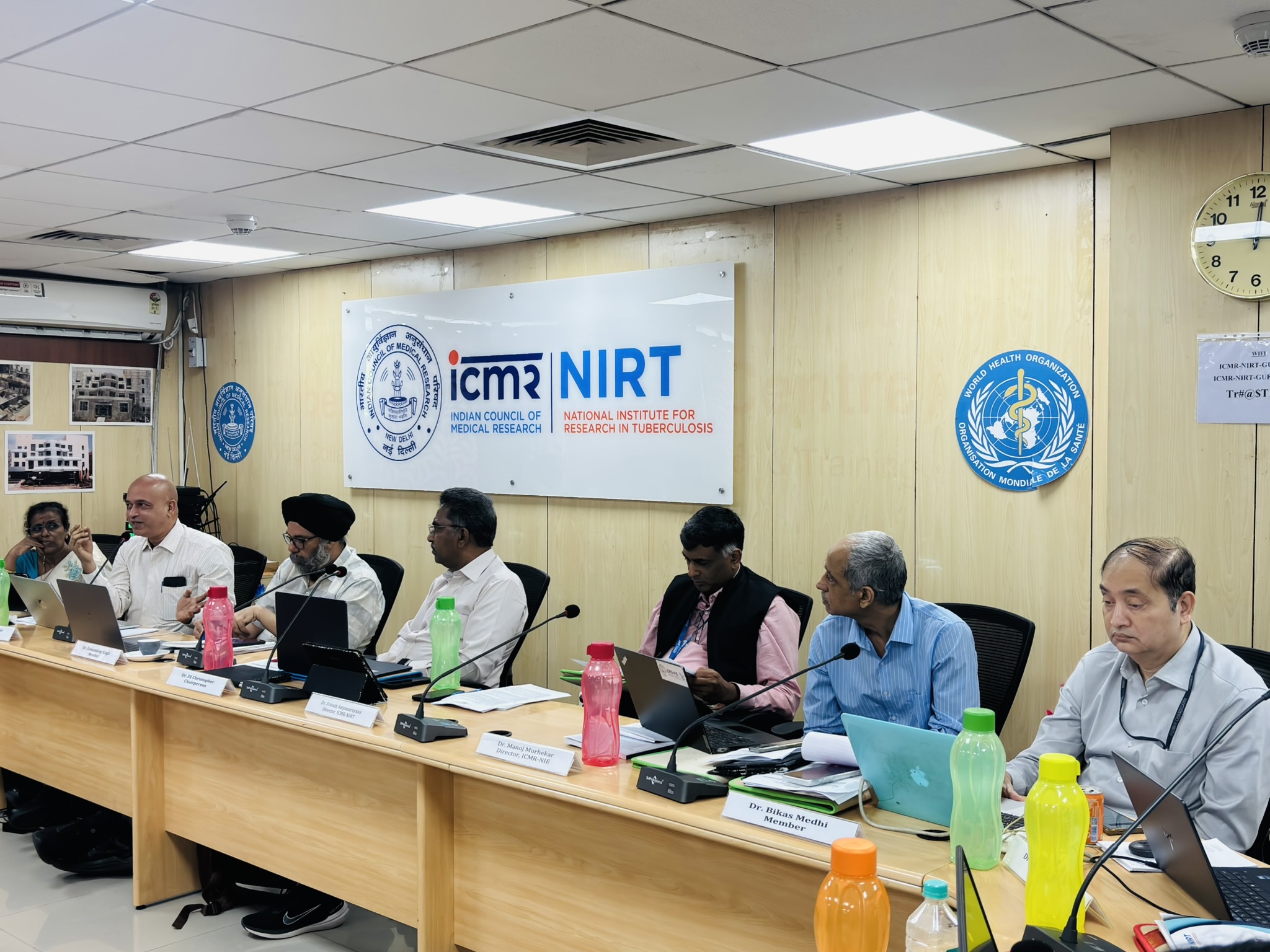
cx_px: 635
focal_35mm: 37
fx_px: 1357
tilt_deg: -1.8
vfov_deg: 38.7
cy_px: 476
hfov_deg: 50.1
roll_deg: +0.1
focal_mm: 5.96
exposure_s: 1/100
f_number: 1.6
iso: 64
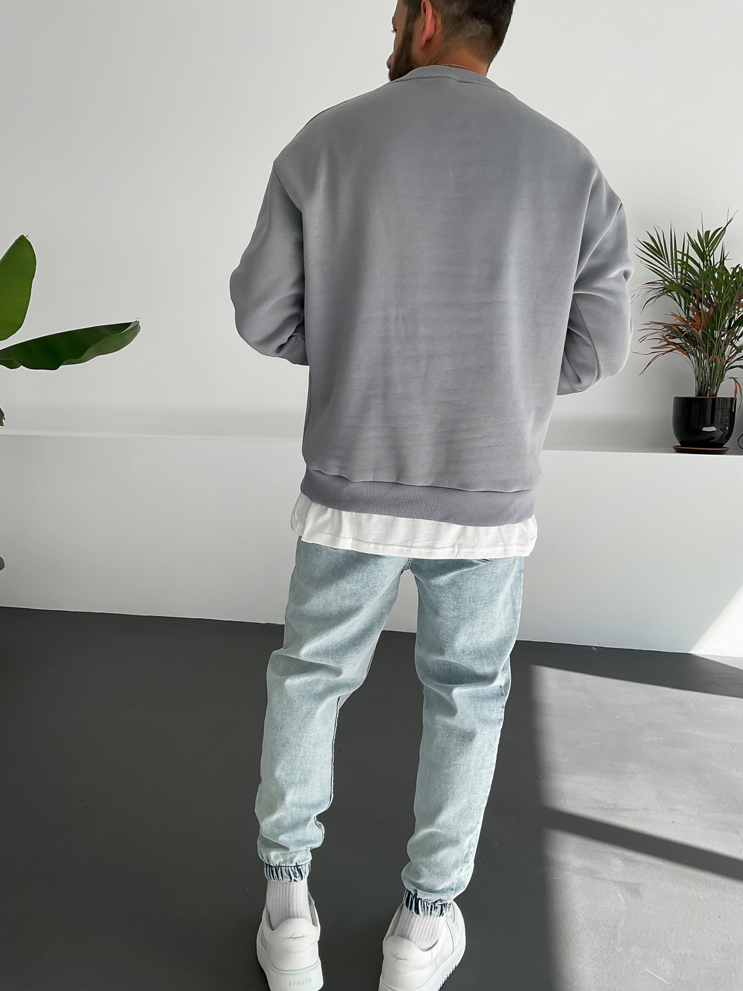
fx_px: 830
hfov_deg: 48.2
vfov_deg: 61.7
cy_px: 496
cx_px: 372
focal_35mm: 29
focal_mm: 3
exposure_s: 1/320
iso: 16
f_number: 1.8
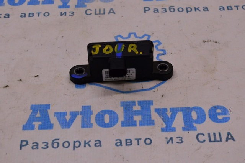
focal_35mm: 82
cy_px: 82
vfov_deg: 16.5
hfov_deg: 24.6
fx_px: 561
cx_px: 122
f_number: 8
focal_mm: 55
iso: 1600
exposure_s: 1/200
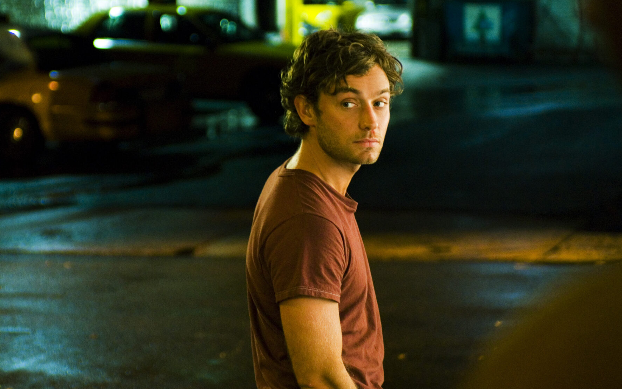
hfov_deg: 20.7
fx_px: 1704
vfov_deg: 13.0
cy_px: 208
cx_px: 312
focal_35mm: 101
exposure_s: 1/20
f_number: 2.8
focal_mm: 65
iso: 800
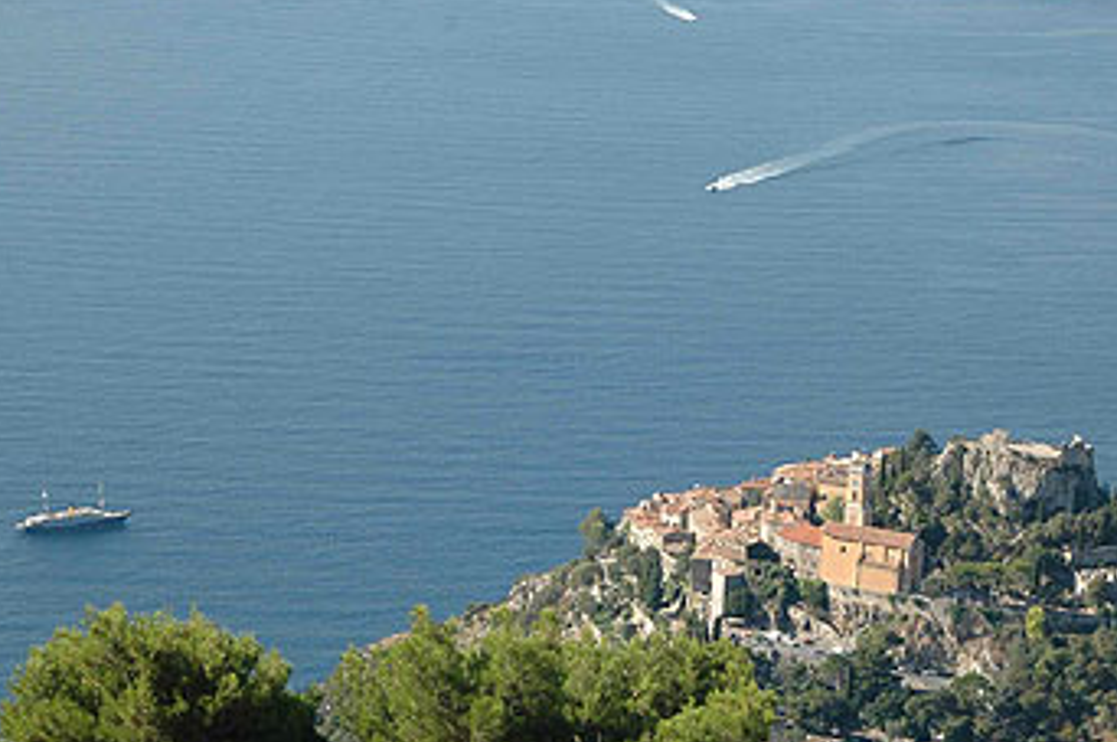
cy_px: 446
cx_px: 656
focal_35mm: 138
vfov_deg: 9.9
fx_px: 4276
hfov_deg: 14.9
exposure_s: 1/250
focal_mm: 70
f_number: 9
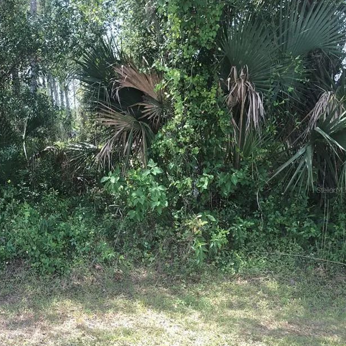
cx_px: 64
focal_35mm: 41
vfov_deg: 40.9
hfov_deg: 39.2
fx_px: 464
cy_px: 190
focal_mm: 3.99
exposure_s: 1/230
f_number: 1.8
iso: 20
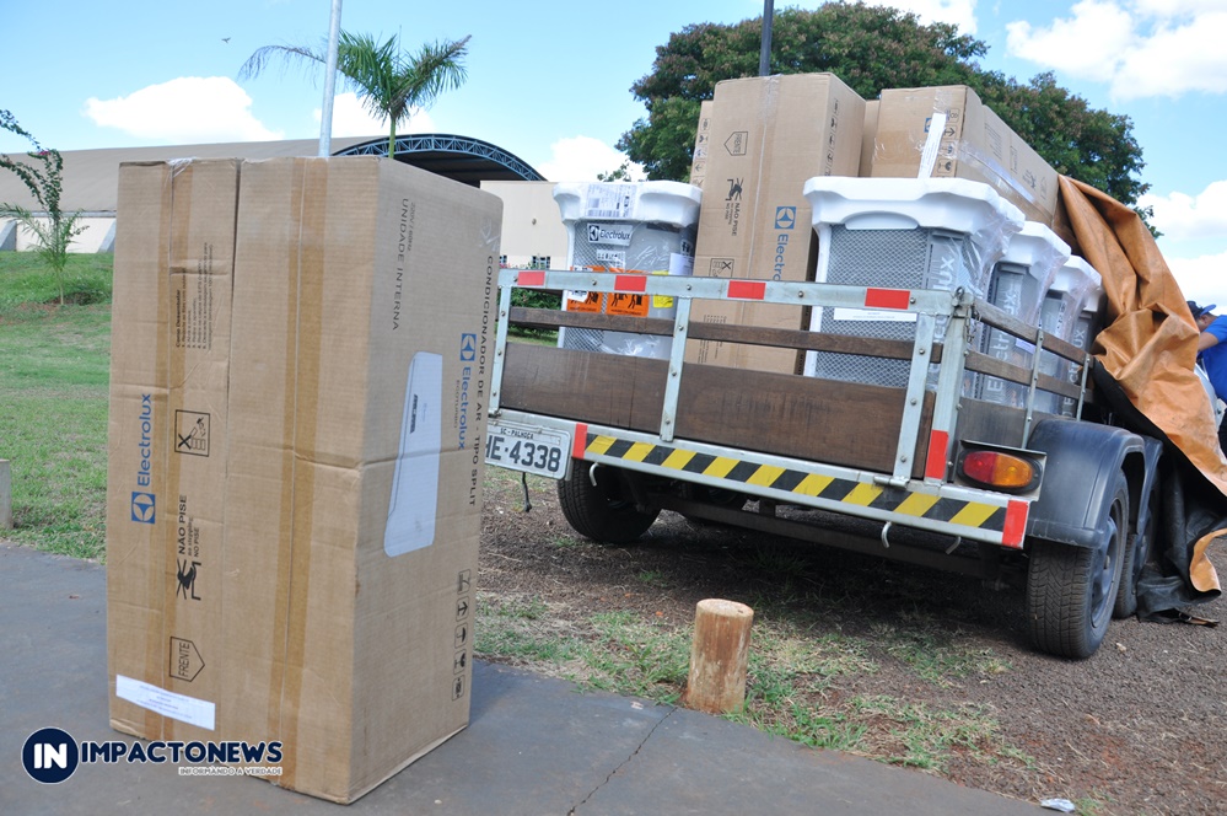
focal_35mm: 27
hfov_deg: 67.4
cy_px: 408
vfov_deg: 47.8
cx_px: 614
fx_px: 919
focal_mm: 18
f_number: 7.1
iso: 200
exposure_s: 1/200
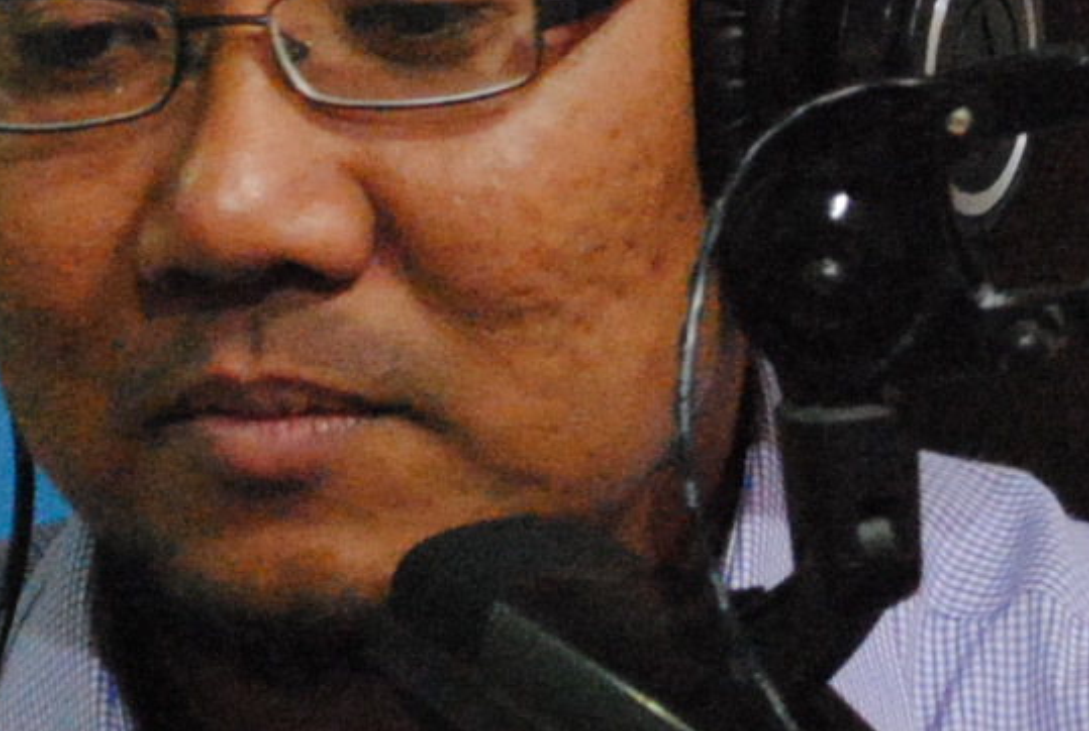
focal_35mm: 403
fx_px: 12218
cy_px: -761
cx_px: 154
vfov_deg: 3.4
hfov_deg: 5.1
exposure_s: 1/8
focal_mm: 50
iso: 1600
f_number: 5.6
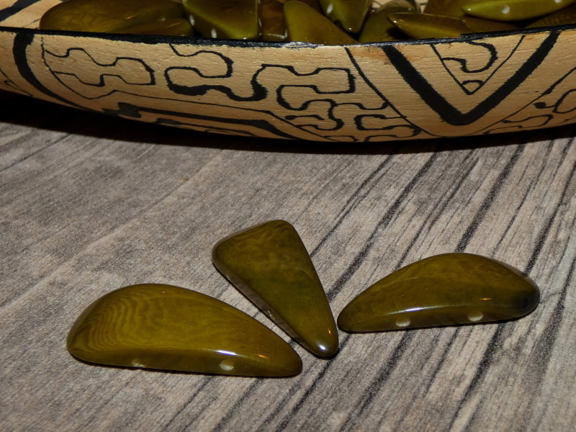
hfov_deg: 58.4
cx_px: 288
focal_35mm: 31
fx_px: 516
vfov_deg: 45.4
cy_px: 216
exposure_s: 1/125
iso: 80
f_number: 3.3
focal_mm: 5.5
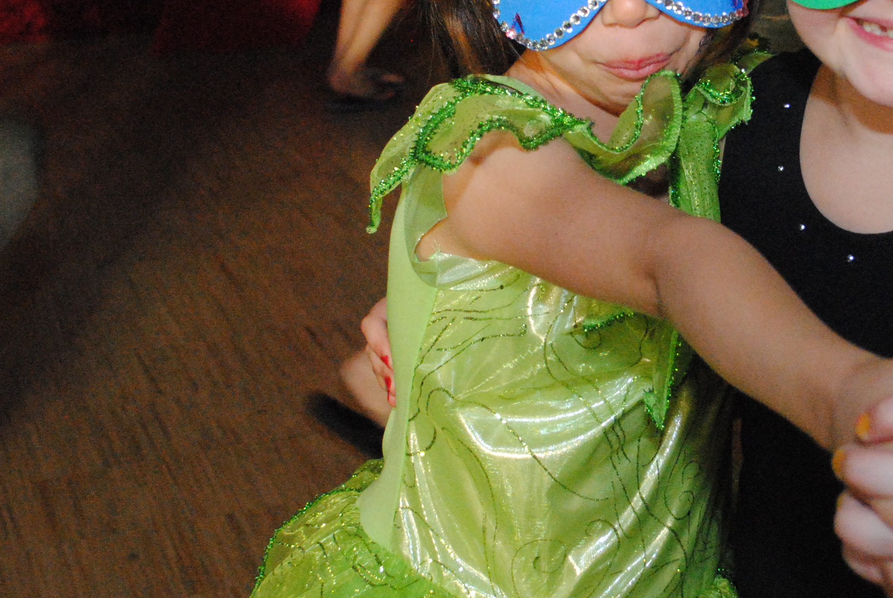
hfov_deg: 24.9
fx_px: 1987
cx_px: 721
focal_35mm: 80
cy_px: 193
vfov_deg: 17.1
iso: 1600
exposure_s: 1/60
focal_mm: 26
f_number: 4.5
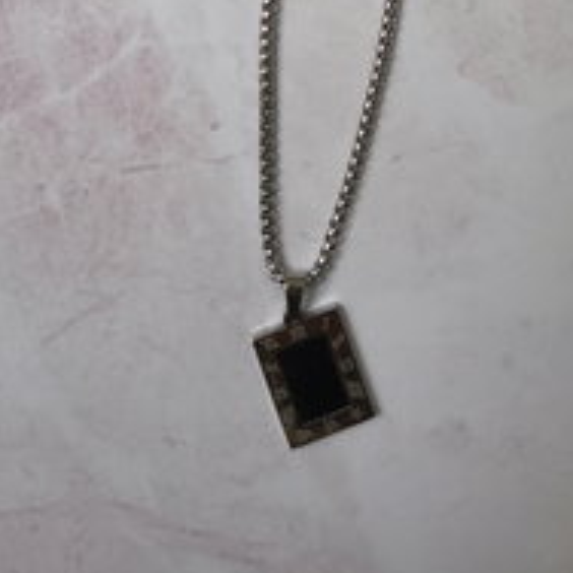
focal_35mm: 60
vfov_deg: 24.4
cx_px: 357
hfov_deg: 28.5
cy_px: -203
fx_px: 1124
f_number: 1.8
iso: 227
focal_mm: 5.56
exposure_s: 1/100
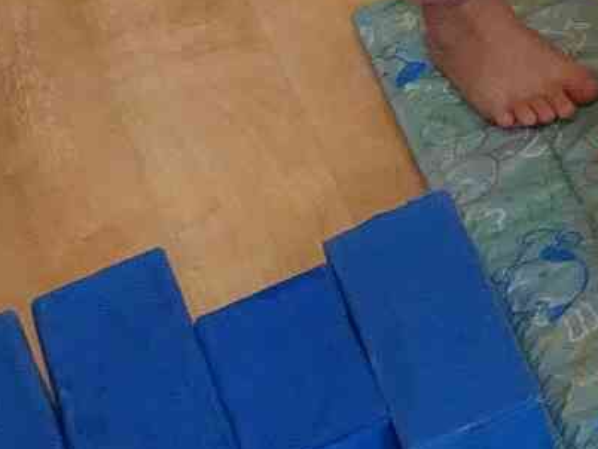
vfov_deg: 9.1
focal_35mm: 146
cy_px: -627
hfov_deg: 11.3
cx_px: 1431
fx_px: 2524
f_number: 3.5
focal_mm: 4.1
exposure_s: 1/250
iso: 400
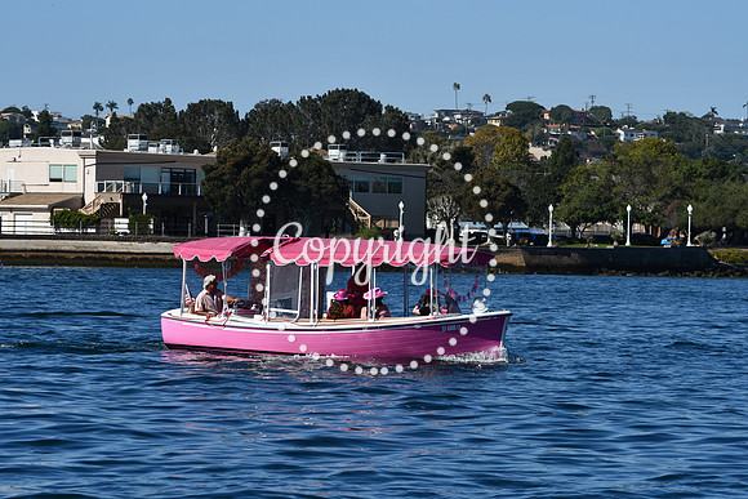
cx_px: 374
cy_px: 250
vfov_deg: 7.5
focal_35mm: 183
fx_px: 3803
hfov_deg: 11.2
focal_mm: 122
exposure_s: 1/500
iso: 100
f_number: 8
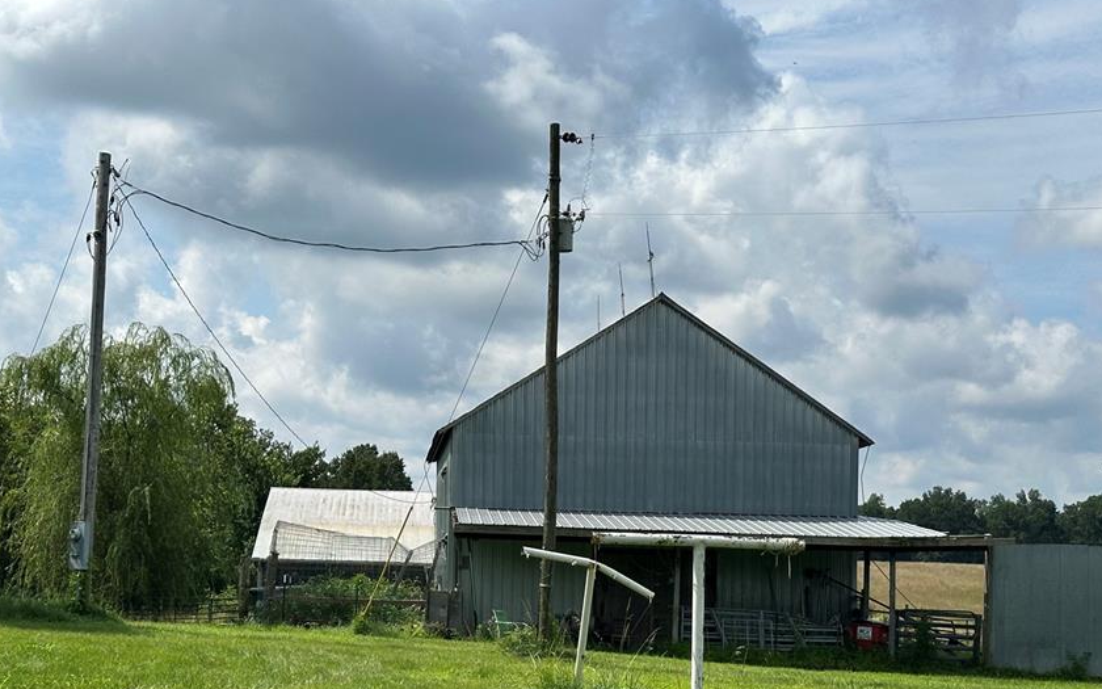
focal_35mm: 62
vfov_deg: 20.9
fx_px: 1862
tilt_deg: +2.3
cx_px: 626
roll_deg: -1.3
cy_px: 474
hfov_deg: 32.9
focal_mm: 6.86
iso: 64
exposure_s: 1/6623
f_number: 1.78
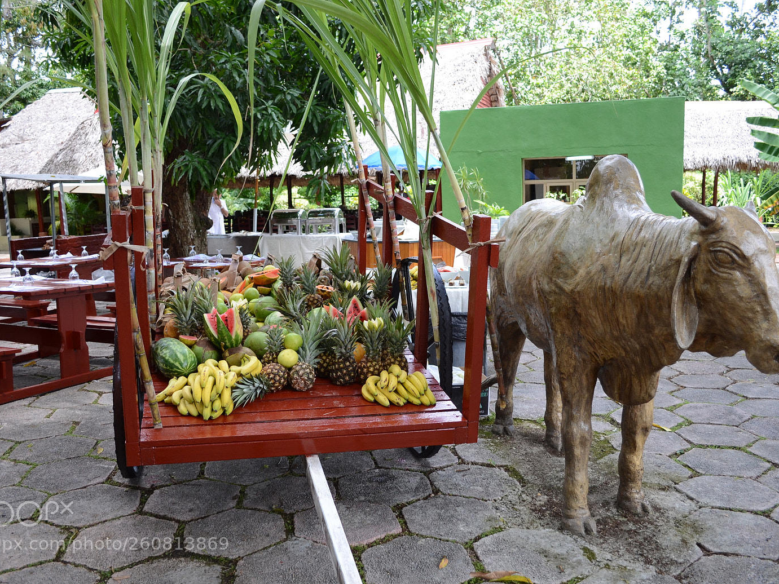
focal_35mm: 30
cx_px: 385
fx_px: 675
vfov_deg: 46.8
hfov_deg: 60.0
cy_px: 289
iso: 250
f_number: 3.5
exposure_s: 1/250
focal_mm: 18
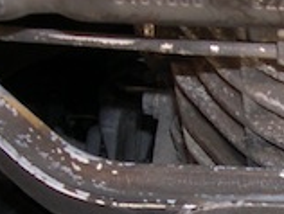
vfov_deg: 7.7
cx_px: 406
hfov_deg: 10.0
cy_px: 221
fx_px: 1578
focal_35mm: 192
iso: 100
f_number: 7.6
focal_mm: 8
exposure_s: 1/30
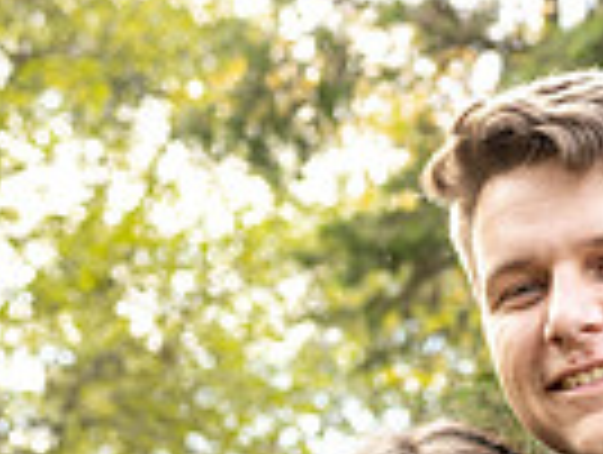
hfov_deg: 17.1
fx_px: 1972
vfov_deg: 12.2
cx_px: 576
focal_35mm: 113
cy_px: 769
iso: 160
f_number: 3.2
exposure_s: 1/100
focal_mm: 35
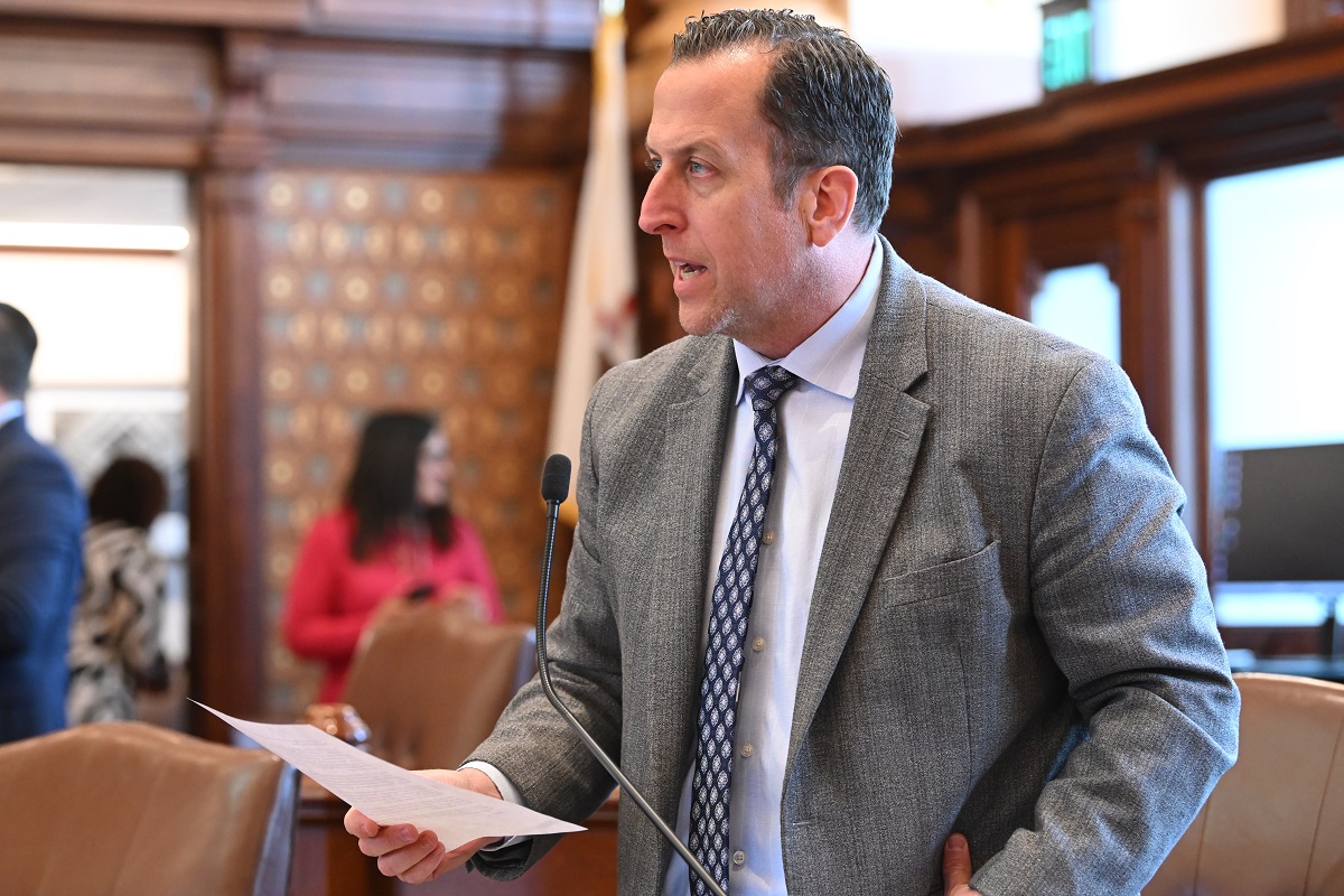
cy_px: 448
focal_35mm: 116
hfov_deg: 17.6
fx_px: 4330
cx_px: 672
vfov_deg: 11.8
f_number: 4.5
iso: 5000
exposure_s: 1/125
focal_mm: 116
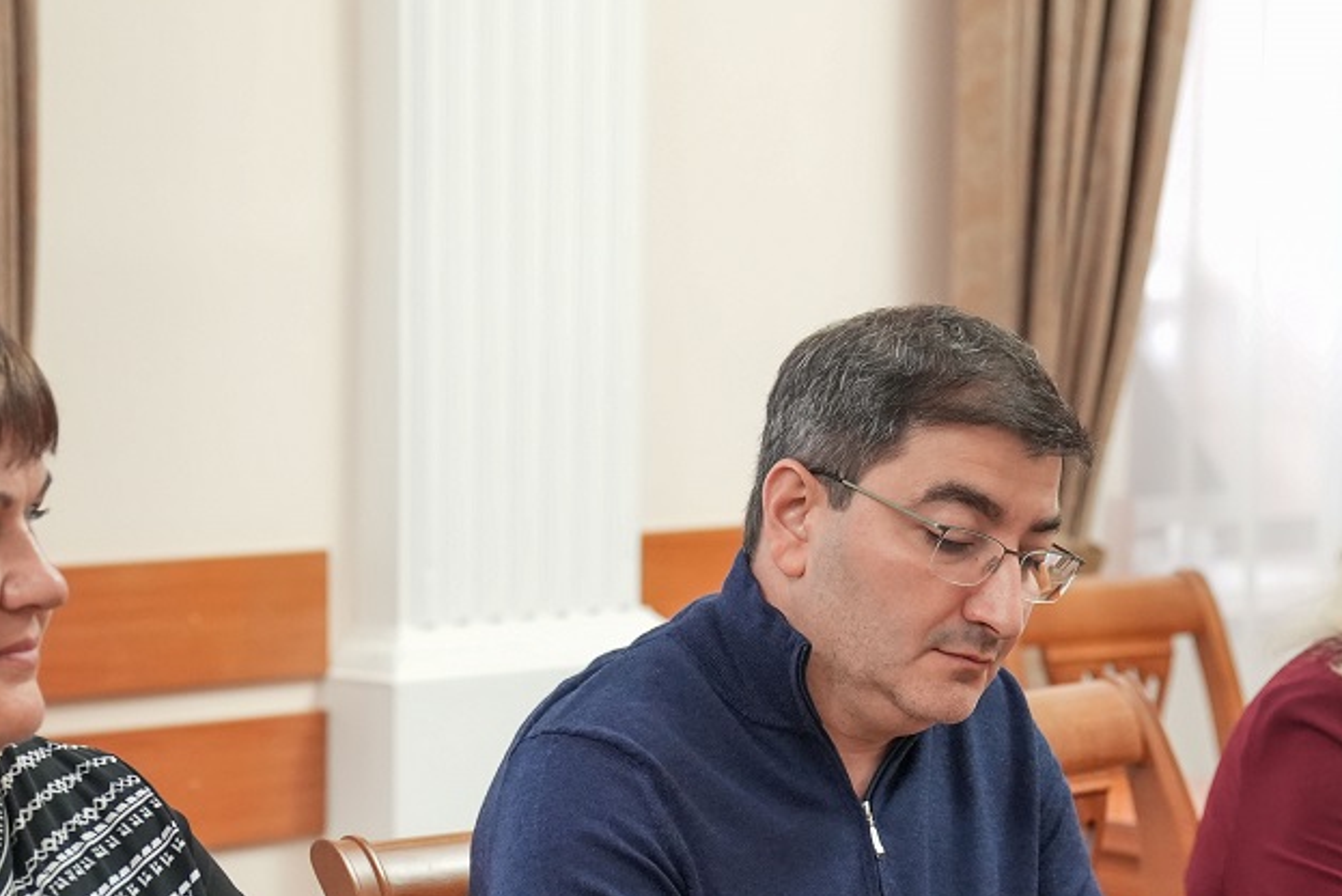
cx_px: 715
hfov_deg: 17.5
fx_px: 4363
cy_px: 830
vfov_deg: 11.6
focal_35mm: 117
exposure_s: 1/60
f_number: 2.8
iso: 3200
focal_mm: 52
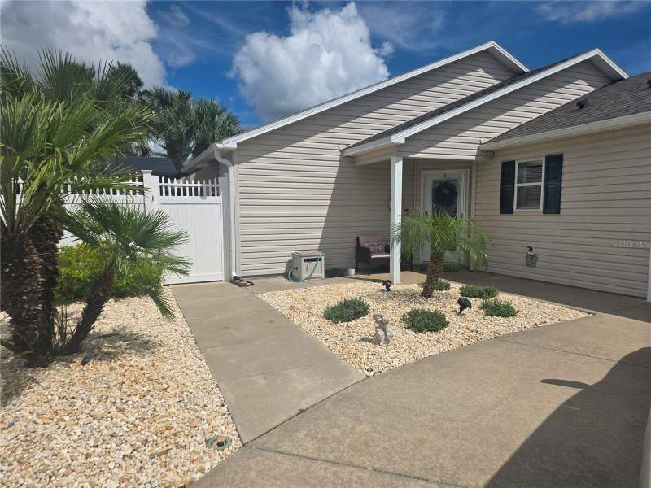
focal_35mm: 23
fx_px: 433
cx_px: 326
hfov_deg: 73.9
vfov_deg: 58.9
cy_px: 244
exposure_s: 1/7944
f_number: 1.7
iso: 40
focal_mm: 6.25
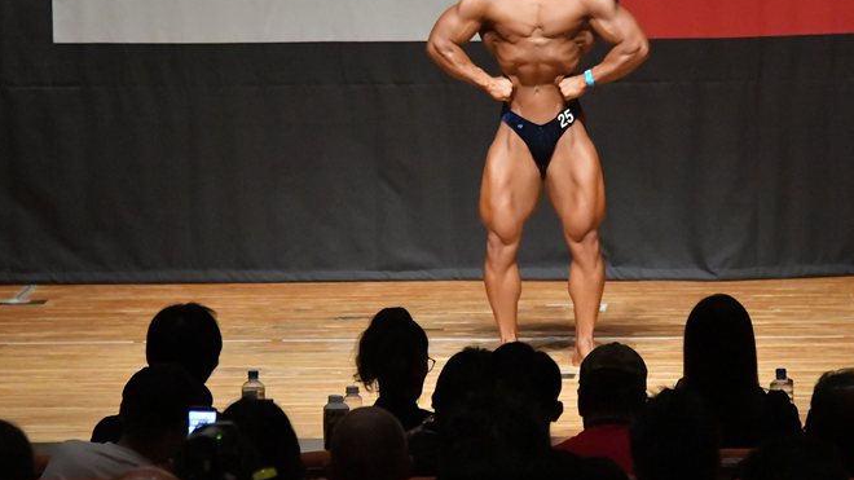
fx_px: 6679
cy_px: 149
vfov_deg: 4.1
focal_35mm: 295
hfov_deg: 7.3
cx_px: 455
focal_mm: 160
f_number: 5.6
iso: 12800
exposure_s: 1/400
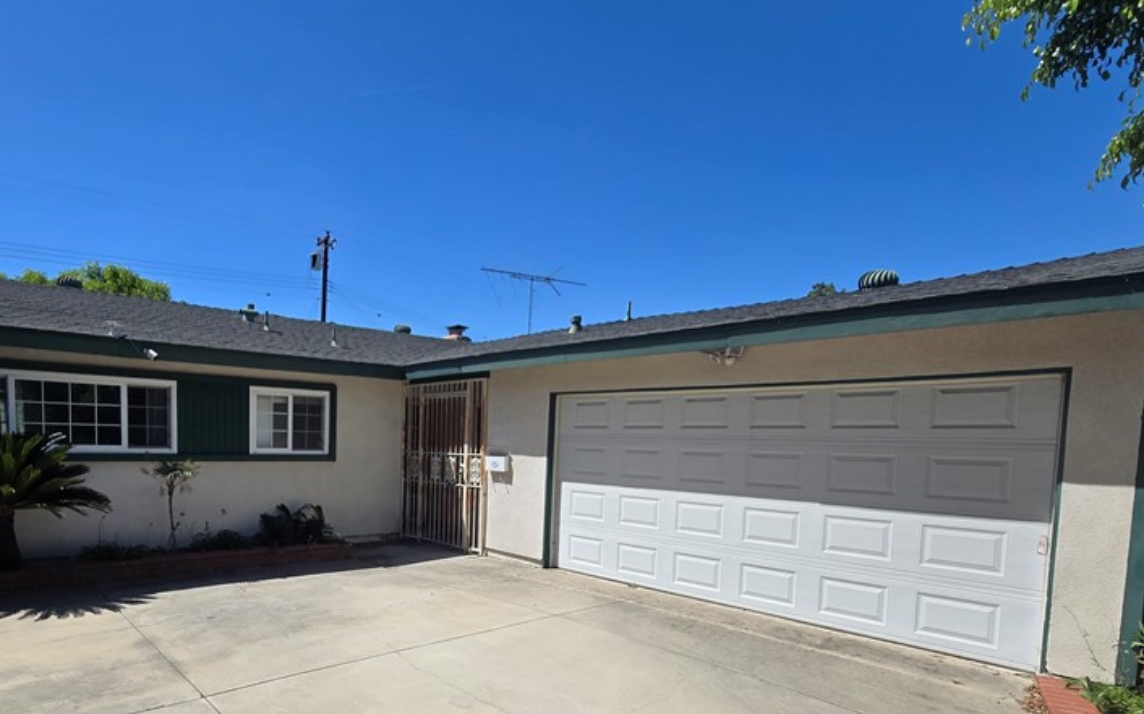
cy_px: 491
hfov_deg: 82.9
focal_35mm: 20
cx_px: 407
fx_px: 623
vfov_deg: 58.0
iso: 50
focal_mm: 2.2
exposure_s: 1/3001
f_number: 2.2
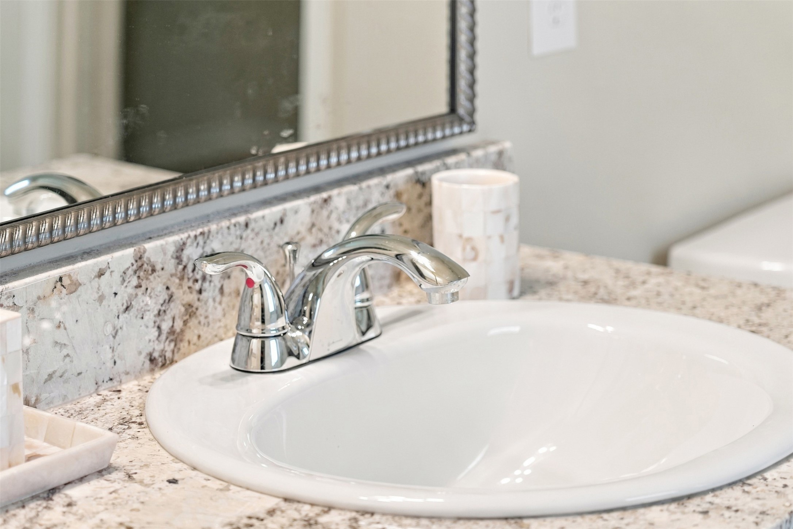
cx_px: 396
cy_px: 264
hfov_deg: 23.1
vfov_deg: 15.5
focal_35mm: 88
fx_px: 1938
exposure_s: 1/250
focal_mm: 88
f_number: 4
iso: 1250
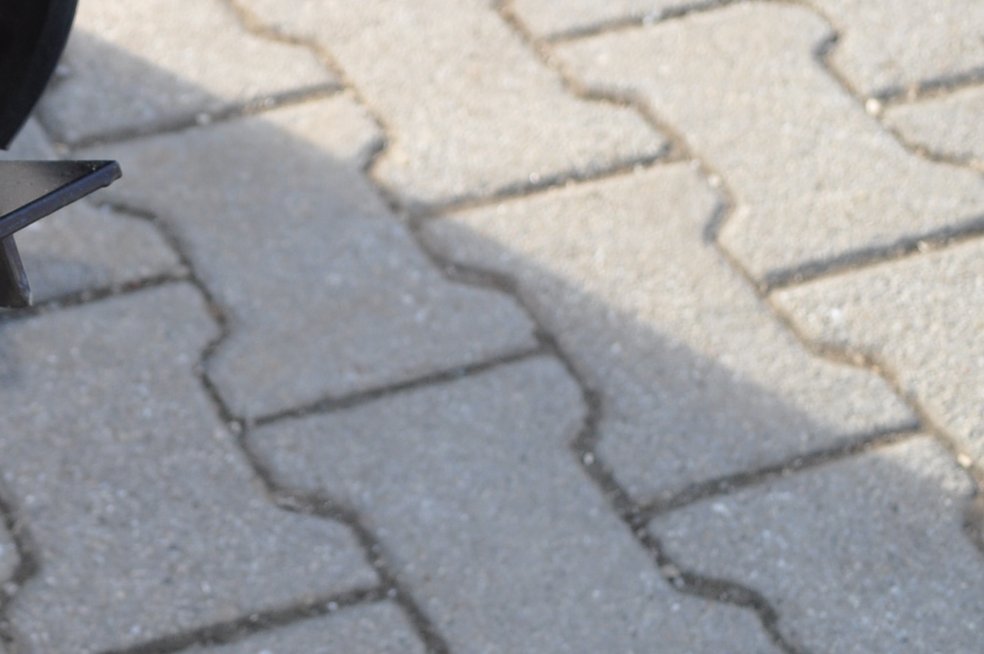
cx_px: -194
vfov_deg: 15.4
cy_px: -4
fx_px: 2375
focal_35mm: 87
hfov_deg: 21.7
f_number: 4
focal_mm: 18
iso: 200
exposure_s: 1/200
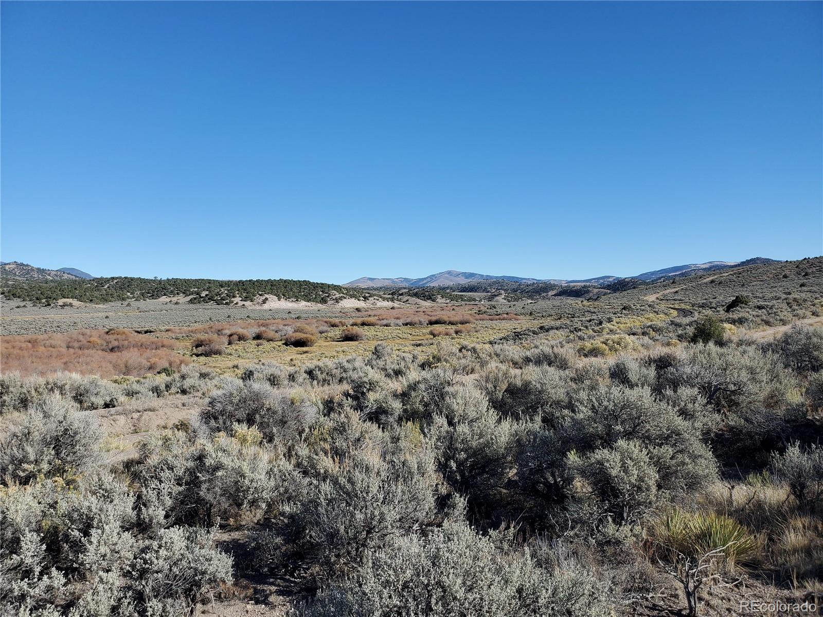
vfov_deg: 53.1
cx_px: 412
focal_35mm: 26
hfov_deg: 67.3
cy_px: 308
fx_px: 618
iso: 50
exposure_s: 1/1256
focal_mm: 4.3
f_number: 2.4
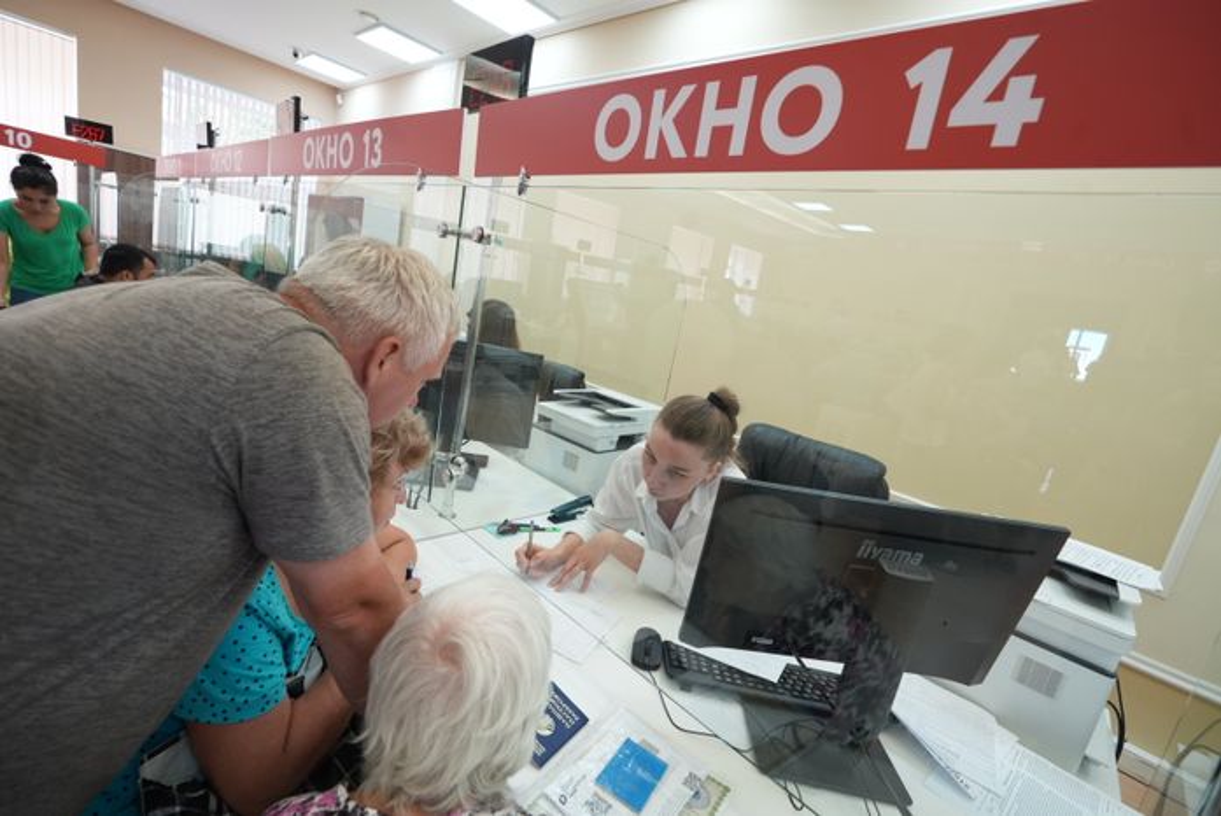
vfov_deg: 73.9
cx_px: 610
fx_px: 543
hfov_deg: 96.7
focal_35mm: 16
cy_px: 408
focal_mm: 16
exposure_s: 1/100
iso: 1250
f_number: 5.6
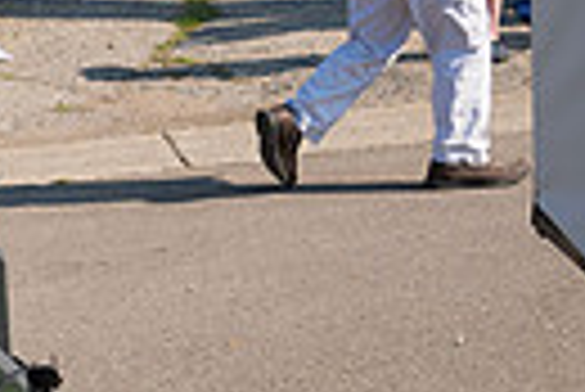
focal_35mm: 107
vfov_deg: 12.8
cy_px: 219
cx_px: -410
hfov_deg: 16.5
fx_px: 1741
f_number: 6.3
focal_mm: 24
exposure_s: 1/800
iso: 320
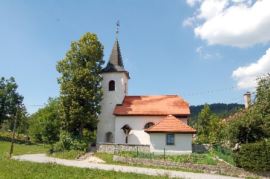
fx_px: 202
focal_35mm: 27
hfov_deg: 67.4
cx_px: 135
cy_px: 90
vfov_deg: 47.8
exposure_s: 1/250
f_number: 9
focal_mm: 18
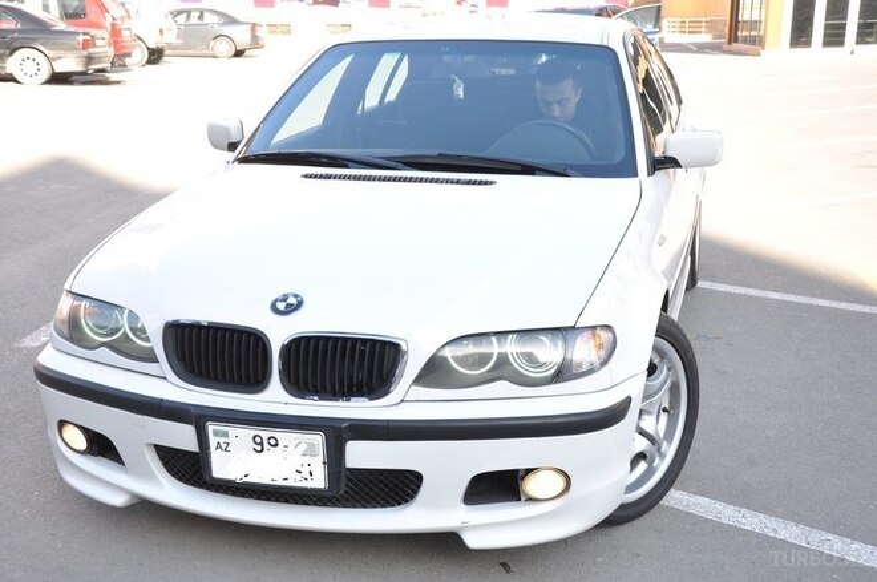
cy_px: 291
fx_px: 1095
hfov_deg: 43.7
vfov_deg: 29.8
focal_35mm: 45
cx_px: 438
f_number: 5.6
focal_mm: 30
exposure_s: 1/100
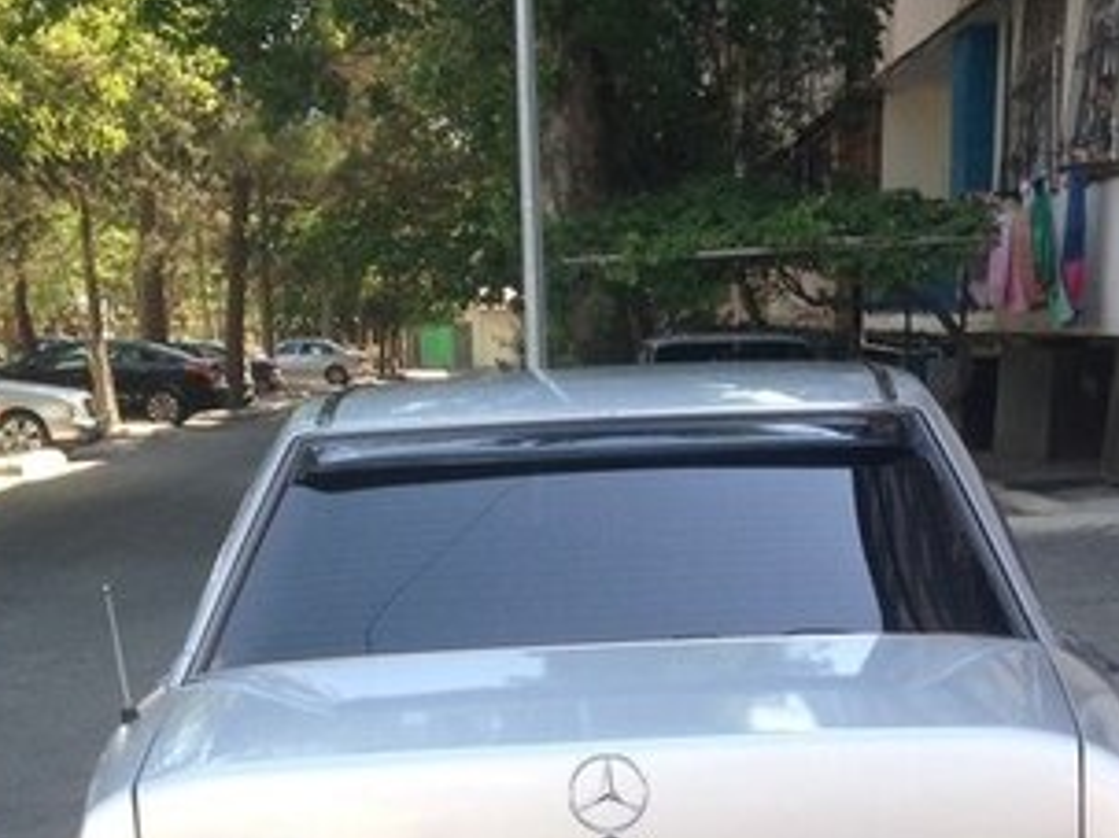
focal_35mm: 72
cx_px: 635
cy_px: 899
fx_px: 2327
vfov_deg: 19.6
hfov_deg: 27.0
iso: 50
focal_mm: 4.12
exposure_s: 1/276
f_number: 2.4
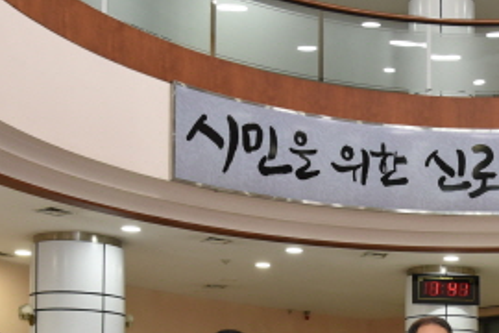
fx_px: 970
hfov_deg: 27.4
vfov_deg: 18.3
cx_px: 481
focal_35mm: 70
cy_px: 414
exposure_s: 1/80
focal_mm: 27
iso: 1250
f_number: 8
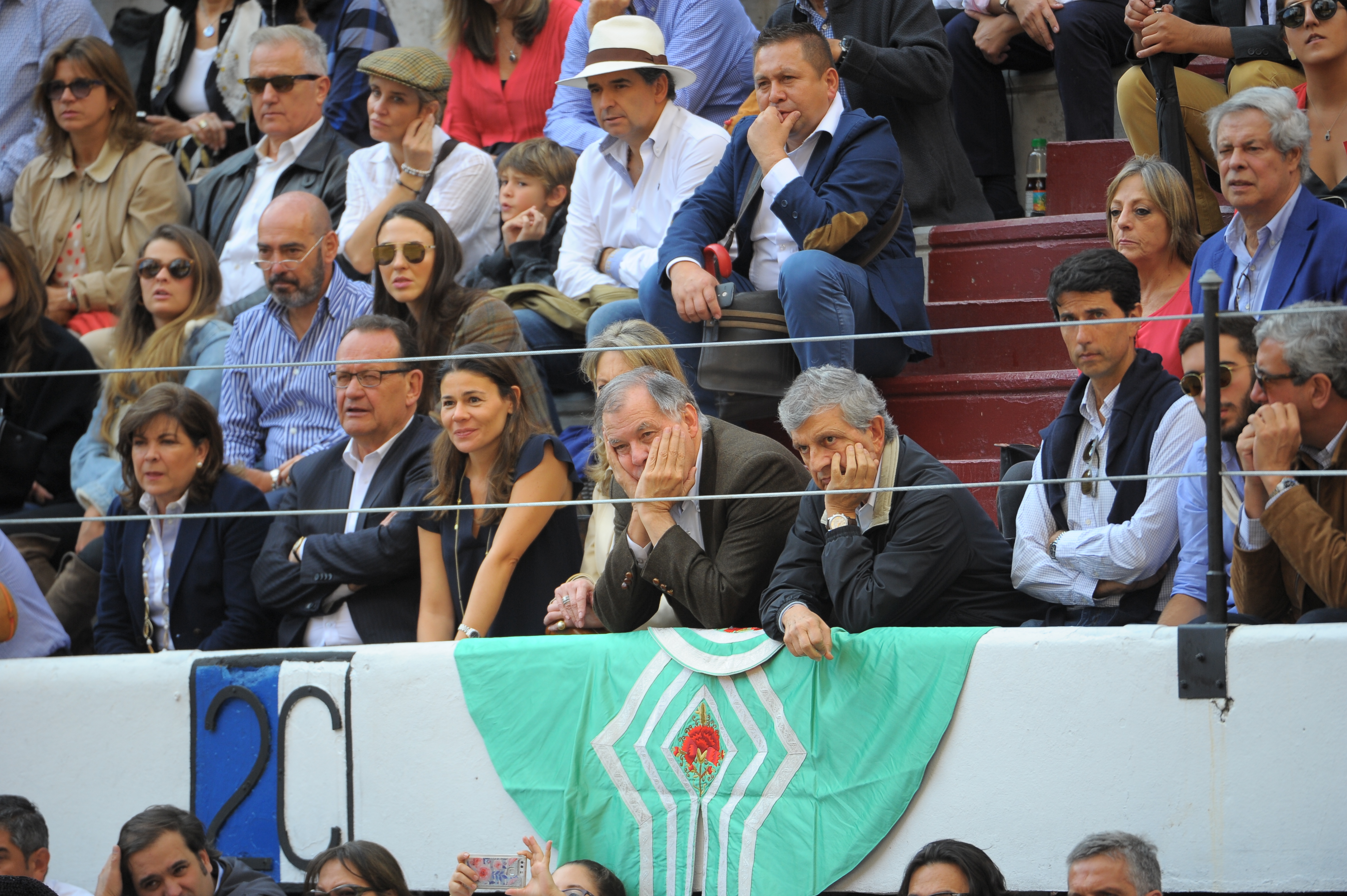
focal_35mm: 400
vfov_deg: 3.4
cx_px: 674
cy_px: 448
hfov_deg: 5.2
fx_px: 14957
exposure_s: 1/500
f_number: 4
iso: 500
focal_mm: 400
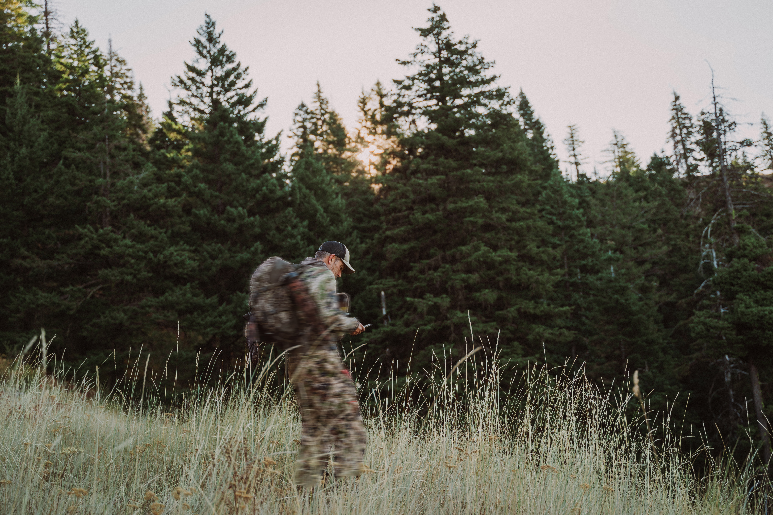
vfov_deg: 30.5
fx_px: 945
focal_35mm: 44
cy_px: 258
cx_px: 386
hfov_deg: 44.5
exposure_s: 1/320
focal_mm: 44
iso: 100
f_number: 2.8
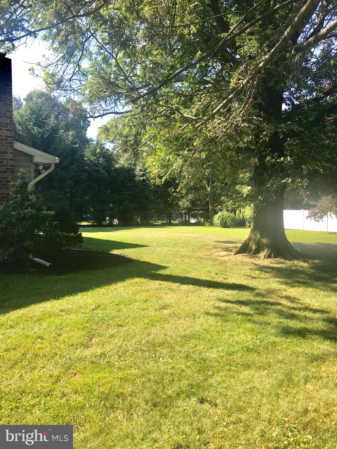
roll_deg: -1.2
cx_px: 168
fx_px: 363
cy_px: 224
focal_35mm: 28
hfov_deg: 49.7
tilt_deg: -3.1
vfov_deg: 63.4
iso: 20
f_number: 1.8
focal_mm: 3.99
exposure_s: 1/634
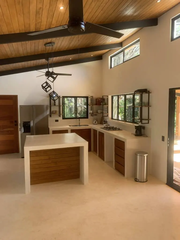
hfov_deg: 53.1
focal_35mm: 26
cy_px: 120
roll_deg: +0.3
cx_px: 90
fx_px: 180
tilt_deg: -2.6
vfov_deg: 67.3
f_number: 1.8
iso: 50
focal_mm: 4.25
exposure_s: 1/122
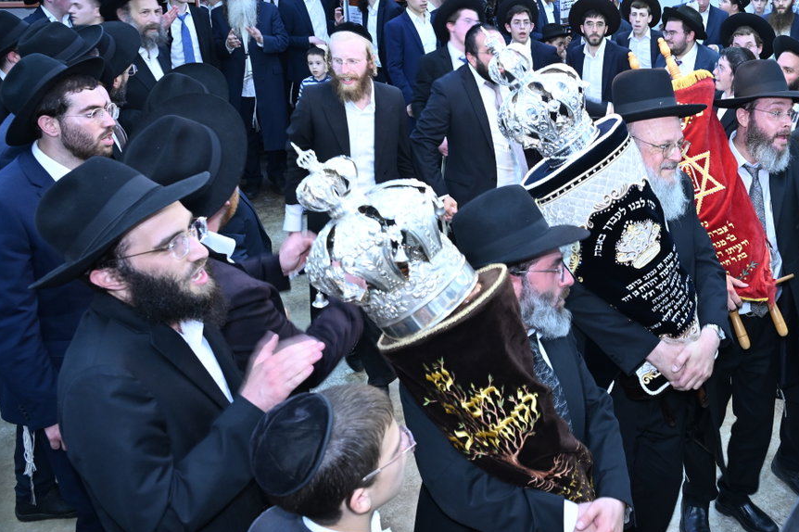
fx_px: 865
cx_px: 616
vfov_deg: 34.1
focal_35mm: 39
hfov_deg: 47.4
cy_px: 225
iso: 1250
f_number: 5.6
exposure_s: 1/60
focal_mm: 24
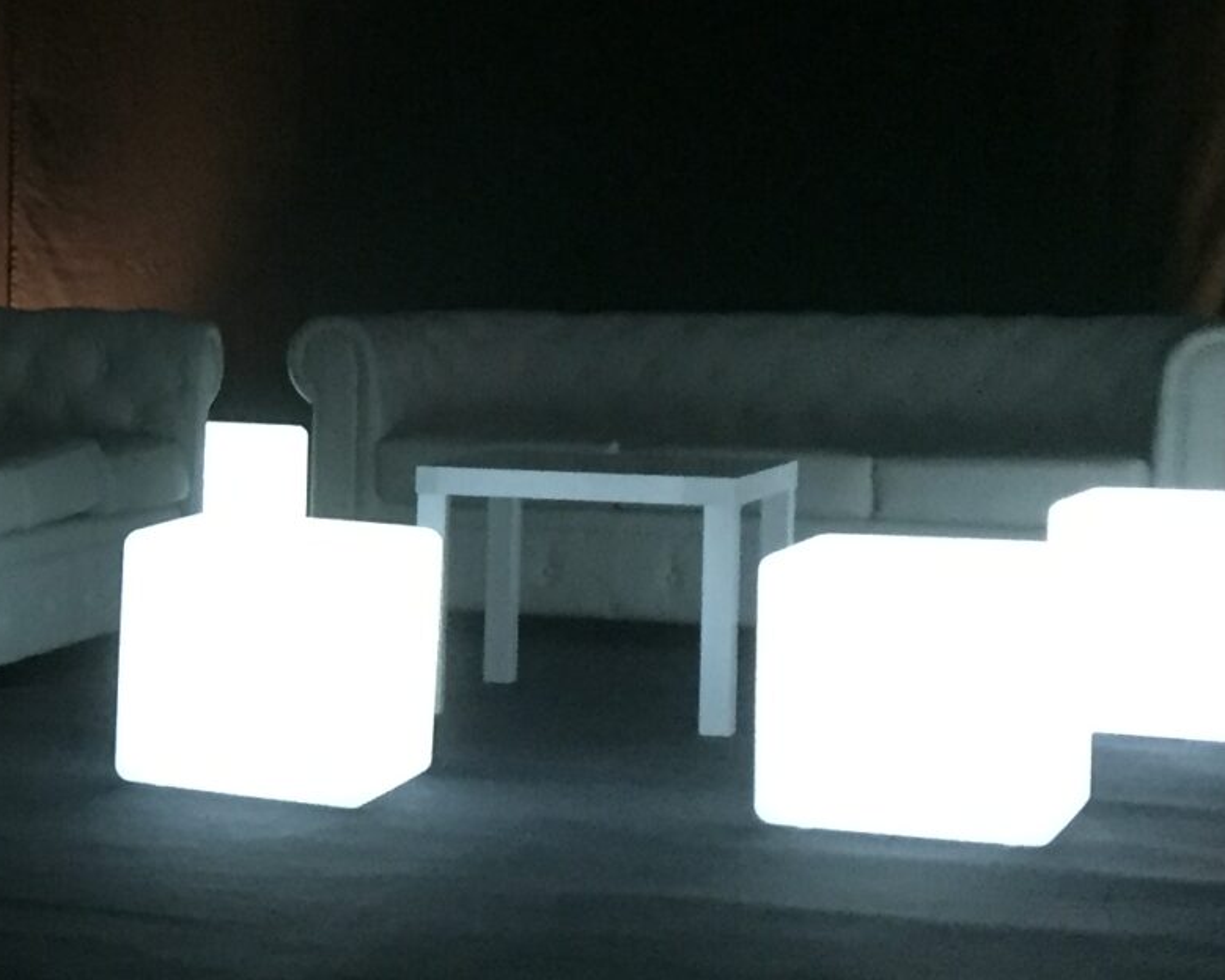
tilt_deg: -5.9
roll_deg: +1.4
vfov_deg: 16.5
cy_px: 477
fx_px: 3371
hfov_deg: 18.8
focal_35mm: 93
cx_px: -448
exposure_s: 1/17
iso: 250
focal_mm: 4.15
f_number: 2.2
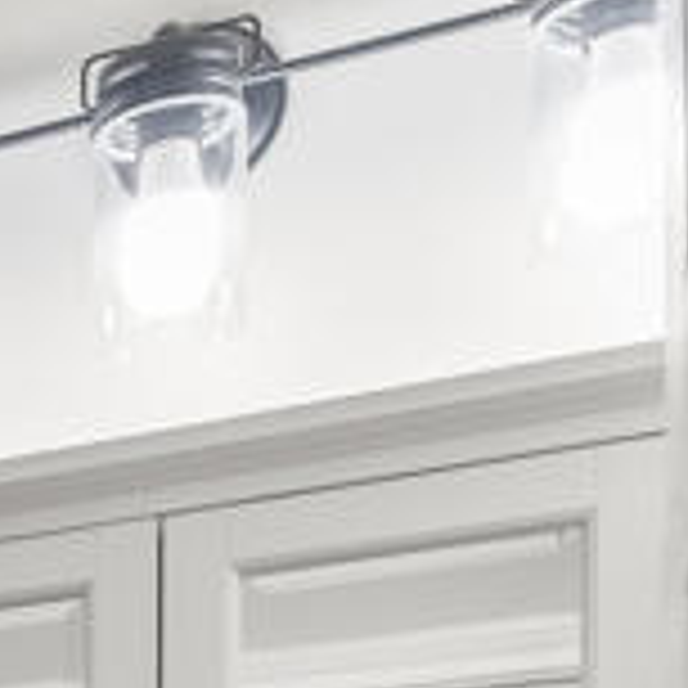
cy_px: 1376
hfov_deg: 13.6
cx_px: -913
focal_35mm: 97
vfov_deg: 14.7
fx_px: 2181
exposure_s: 1/5
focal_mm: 17
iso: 320
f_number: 7.1
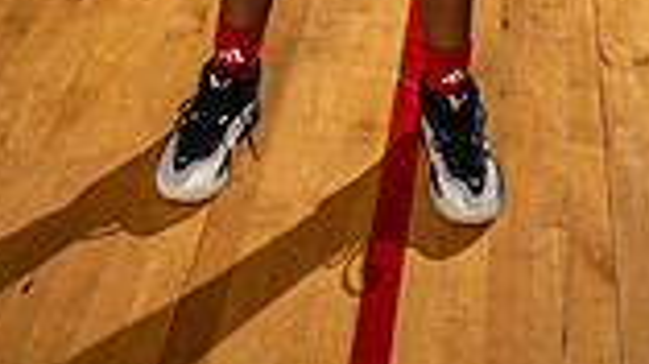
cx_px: 389
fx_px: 1496
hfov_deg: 24.4
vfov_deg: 11.6
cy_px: -492
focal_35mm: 87
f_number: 5.6
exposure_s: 1/250
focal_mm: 29
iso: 125
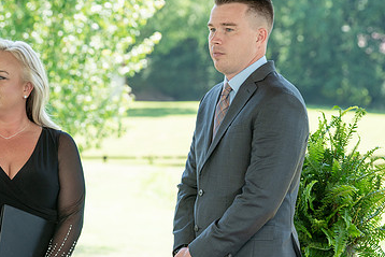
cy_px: 129
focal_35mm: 173
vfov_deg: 7.9
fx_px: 1851
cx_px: 164
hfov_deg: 11.9
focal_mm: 90
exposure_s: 1/250
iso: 200
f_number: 4.5
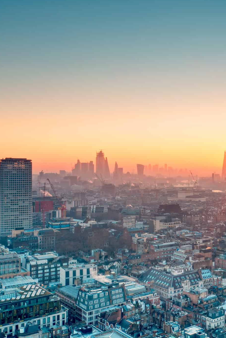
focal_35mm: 43
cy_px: 170
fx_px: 405
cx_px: 223
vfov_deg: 45.4
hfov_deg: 29.3
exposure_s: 1/100
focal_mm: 10.3
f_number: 5.6
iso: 100
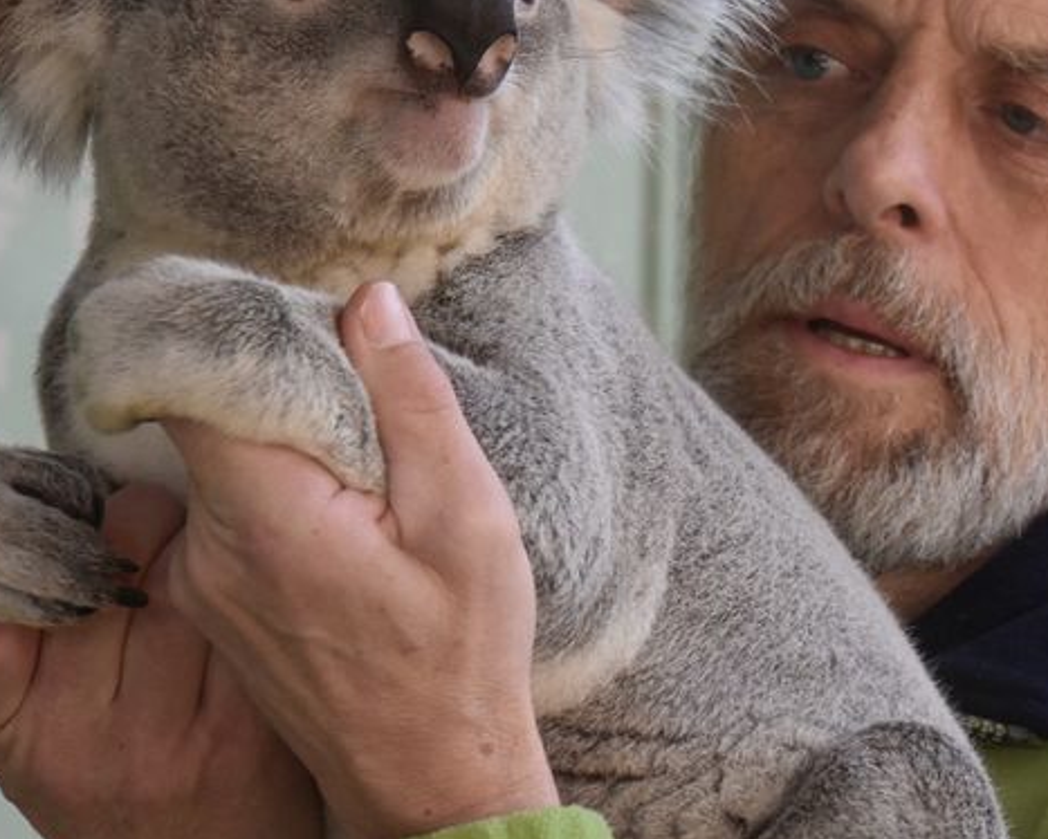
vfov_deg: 5.7
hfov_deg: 7.1
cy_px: 203
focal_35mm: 271
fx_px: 8409
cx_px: 727
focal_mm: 100
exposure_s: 1/125
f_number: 5.6
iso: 800
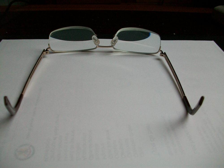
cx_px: 112
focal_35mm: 34
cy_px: 84
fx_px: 220
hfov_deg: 54.0
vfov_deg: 41.8
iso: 120
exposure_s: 1/60
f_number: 2.8
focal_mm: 5.7
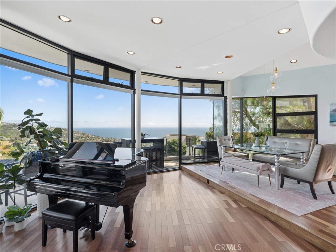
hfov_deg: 91.0
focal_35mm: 17
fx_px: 165
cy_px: 126
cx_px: 168
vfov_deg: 74.7
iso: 200
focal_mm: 21.2
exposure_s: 1/110
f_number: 7.1
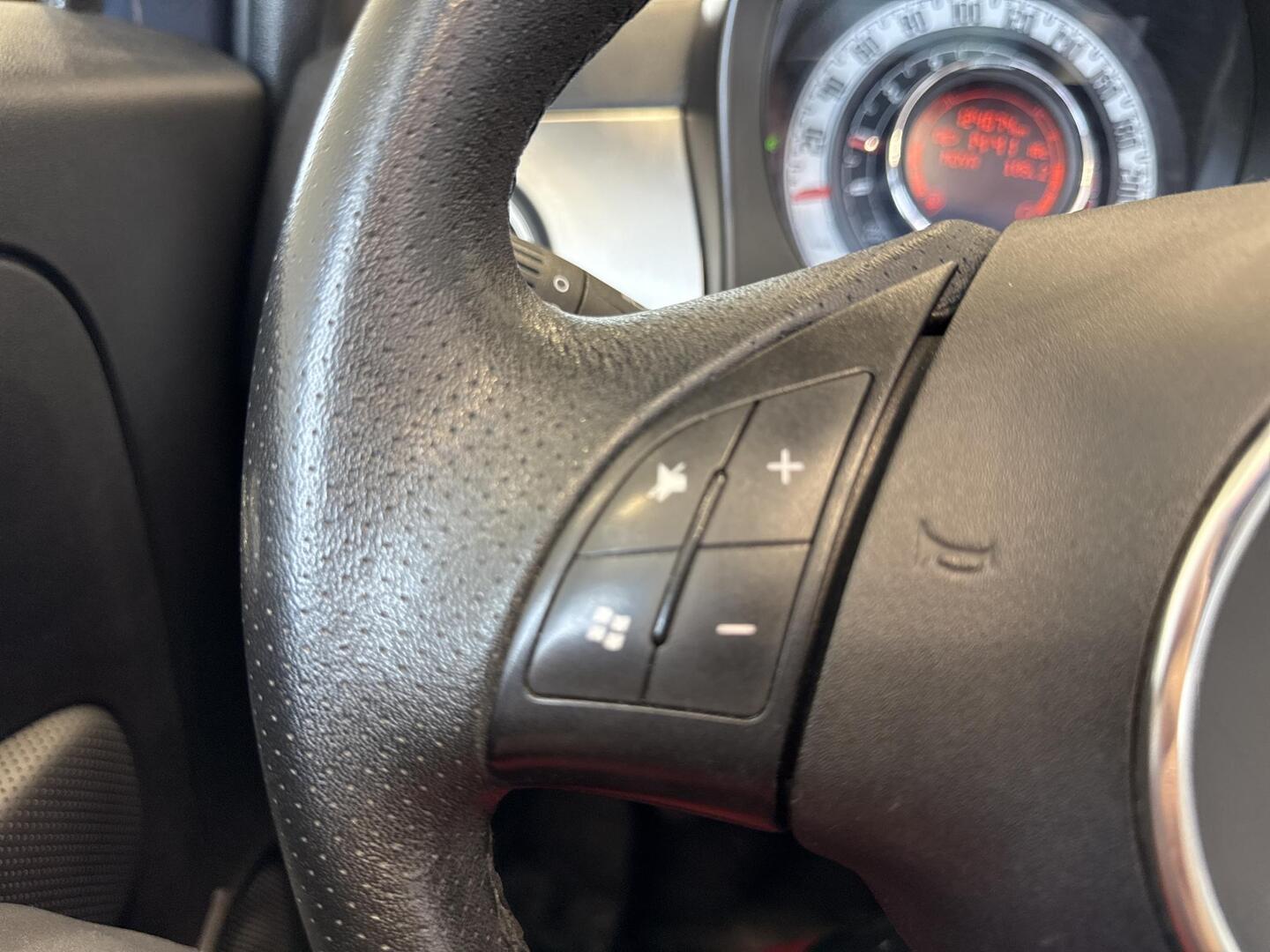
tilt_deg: -27.8
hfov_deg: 71.6
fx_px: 881
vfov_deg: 56.8
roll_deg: -8.6
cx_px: 635
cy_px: 476
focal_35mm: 24
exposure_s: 1/50
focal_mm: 6.76
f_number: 1.78
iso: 160
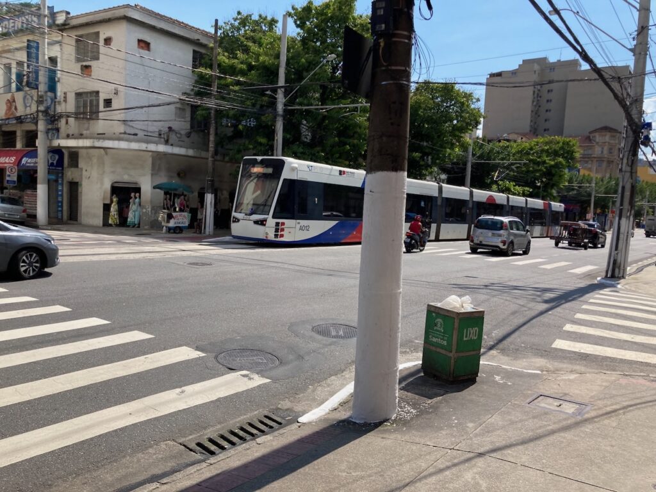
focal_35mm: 28
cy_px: 246
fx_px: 531
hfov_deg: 63.4
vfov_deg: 49.7
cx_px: 328
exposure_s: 1/1715
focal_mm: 3.99
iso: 20
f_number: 1.8
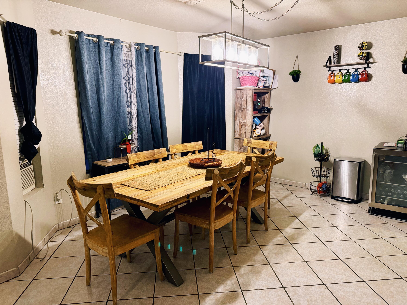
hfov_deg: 71.6
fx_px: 282
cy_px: 152
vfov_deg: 56.8
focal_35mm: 24
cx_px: 204
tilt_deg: -9.2
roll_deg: +0.7
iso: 500
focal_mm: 6.76
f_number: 1.78
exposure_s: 1/60
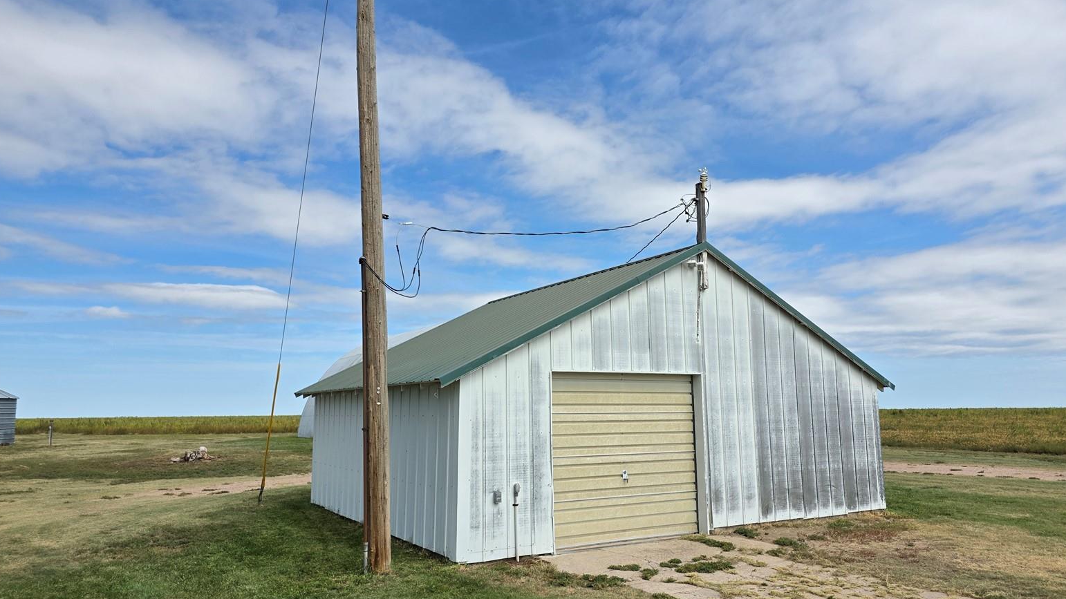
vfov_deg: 44.3
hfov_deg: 71.9
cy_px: 321
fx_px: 735
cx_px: 543
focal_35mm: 26
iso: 80
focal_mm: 6.3
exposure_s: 1/6809
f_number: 1.7
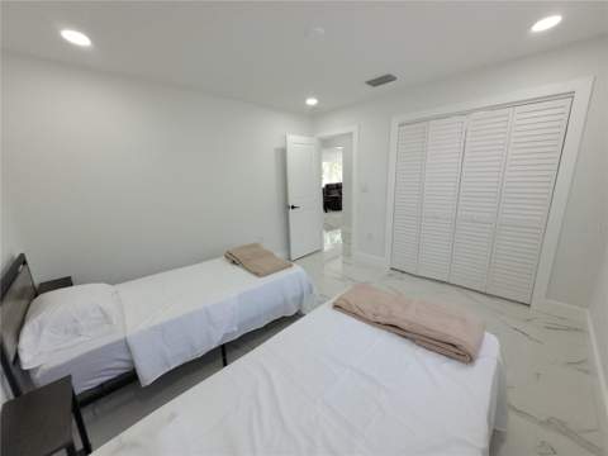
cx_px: 304
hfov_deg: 106.2
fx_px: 228
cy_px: 228
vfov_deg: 89.9
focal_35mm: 13
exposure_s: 1/60
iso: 50
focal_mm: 1.74
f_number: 2.2
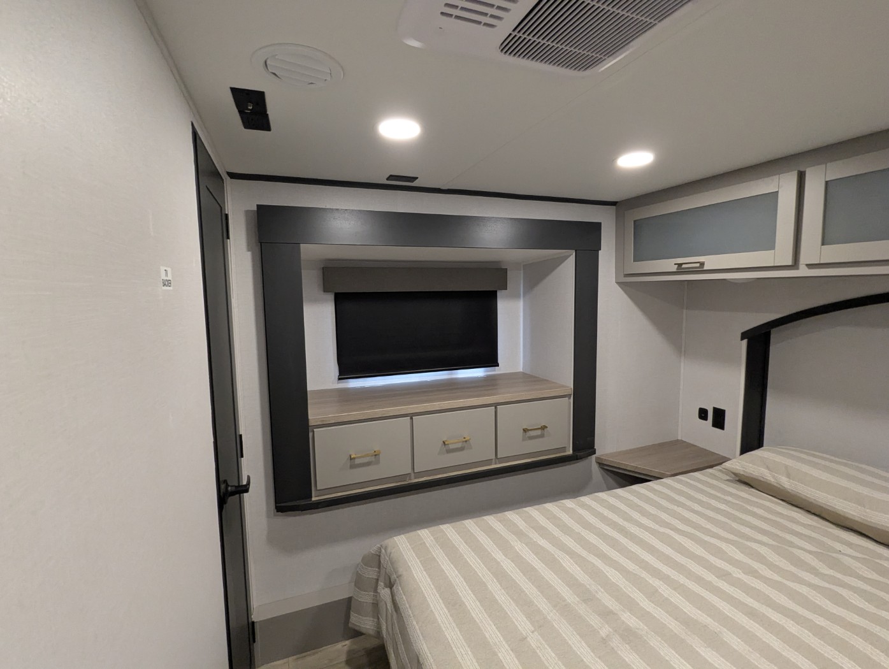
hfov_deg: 94.4
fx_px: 411
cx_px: 444
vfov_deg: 78.2
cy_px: 334
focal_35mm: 16
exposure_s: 1/107
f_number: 2.2
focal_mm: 2.35
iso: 556
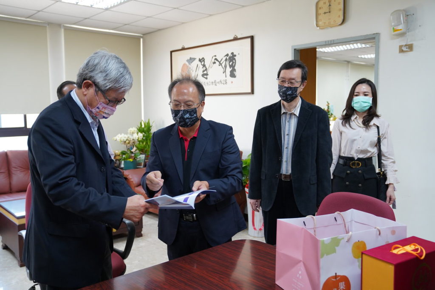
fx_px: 399
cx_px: 218
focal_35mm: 33
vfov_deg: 40.0
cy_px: 145
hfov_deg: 57.2
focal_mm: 33
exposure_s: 1/160
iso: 1600
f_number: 3.5
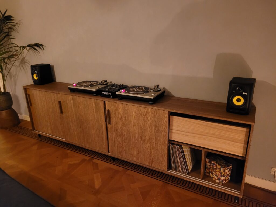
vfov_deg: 53.1
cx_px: 138
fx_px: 207
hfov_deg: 67.3
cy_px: 104
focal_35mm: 26
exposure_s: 1/25
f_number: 1.8
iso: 1000
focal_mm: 5.4
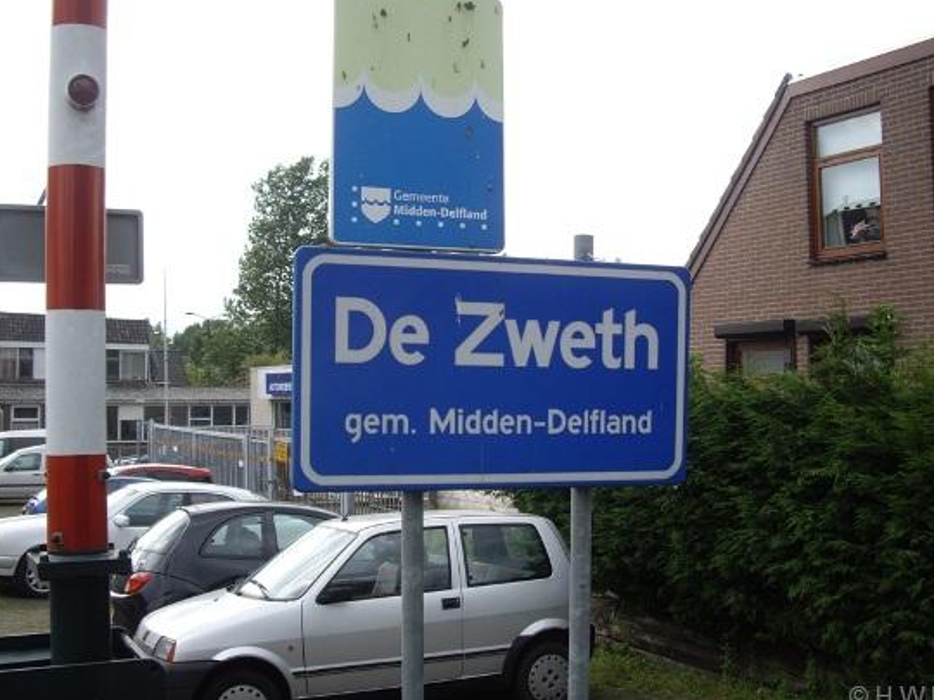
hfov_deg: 42.1
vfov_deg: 32.2
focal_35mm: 45
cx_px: 493
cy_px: 320
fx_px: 1214
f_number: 2.8
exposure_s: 1/160
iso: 100
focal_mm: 7.9
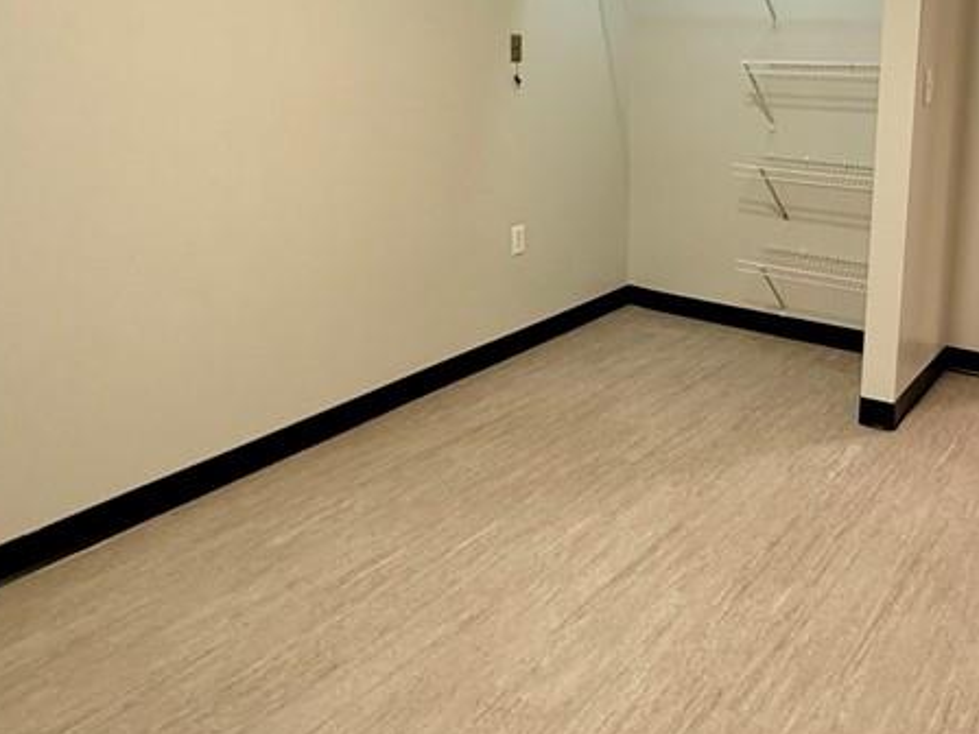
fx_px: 905
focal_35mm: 32
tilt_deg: -7.9
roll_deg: -0.1
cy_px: 203
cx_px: 669
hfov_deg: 55.4
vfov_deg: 43.1
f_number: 2.2
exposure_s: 1/60
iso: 250
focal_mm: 2.22
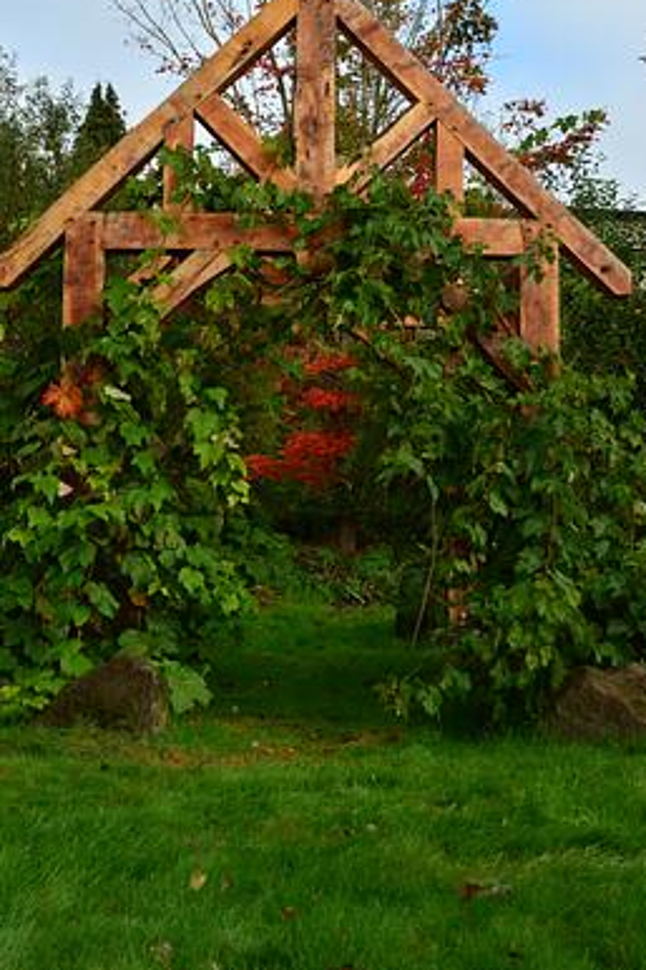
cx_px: 297
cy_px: 407
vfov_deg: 46.3
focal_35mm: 42
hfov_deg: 31.9
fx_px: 1131
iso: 250
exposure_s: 1/60
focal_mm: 24
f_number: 10
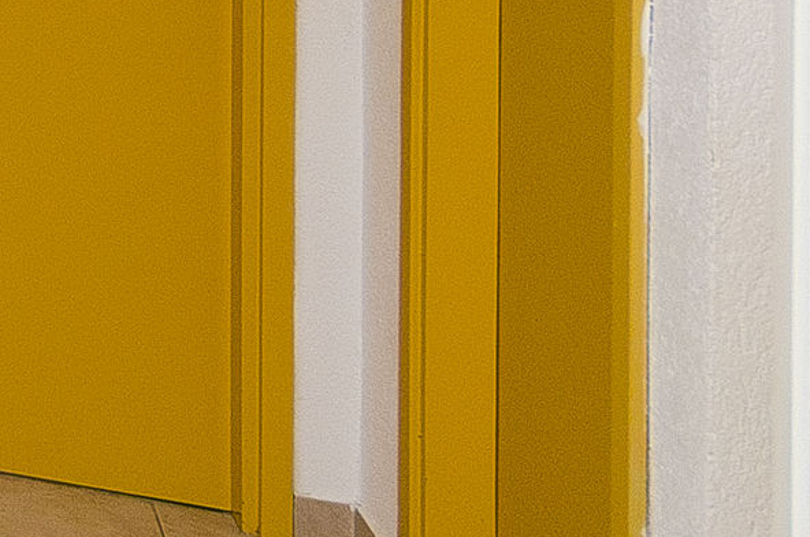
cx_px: -974
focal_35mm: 71
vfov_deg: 17.4
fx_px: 1594
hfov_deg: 16.8
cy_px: -238
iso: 200
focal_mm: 10
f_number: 6.3
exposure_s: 1/250
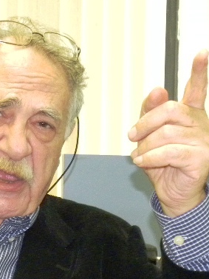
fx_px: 1136
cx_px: -6
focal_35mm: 141
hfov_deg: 10.4
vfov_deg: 14.0
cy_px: 207
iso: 400
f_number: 3.5
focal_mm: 9.2
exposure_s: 1/30
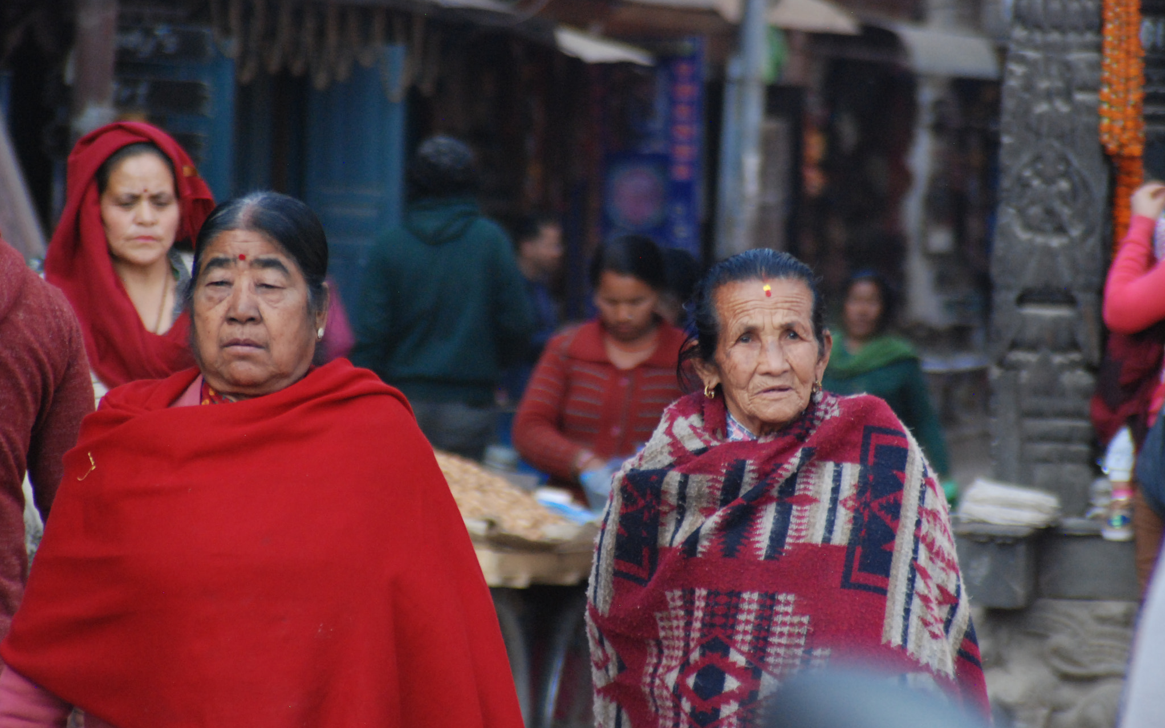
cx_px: 583
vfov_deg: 4.9
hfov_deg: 7.8
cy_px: 352
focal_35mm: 269
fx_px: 8525
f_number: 5.6
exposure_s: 1/320
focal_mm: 175
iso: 1000
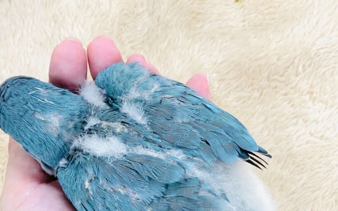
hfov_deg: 25.5
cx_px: 139
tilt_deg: -63.3
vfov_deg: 16.0
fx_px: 746
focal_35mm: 81
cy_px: 164
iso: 160
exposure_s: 1/116
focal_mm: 6
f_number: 2
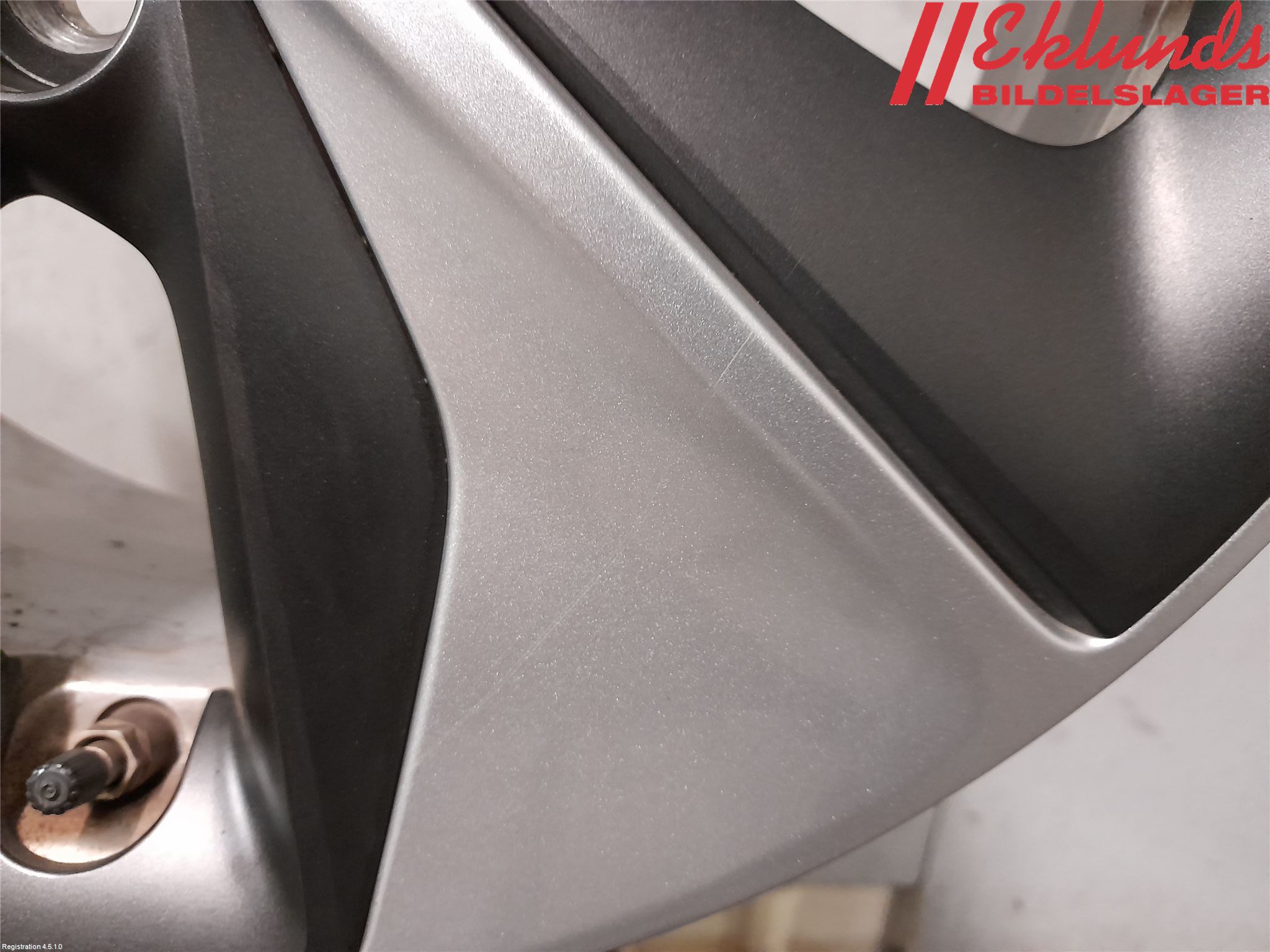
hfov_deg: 69.4
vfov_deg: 54.9
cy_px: 476
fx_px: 917
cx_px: 635
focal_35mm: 25
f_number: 2
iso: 800
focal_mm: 4.6
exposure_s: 1/25
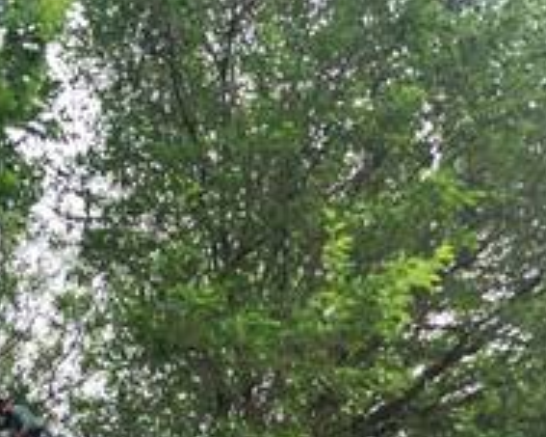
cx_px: 72
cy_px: 599
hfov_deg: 31.7
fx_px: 921
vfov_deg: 23.0
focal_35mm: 57
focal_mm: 6.4
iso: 16
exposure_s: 1/180
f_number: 1.8
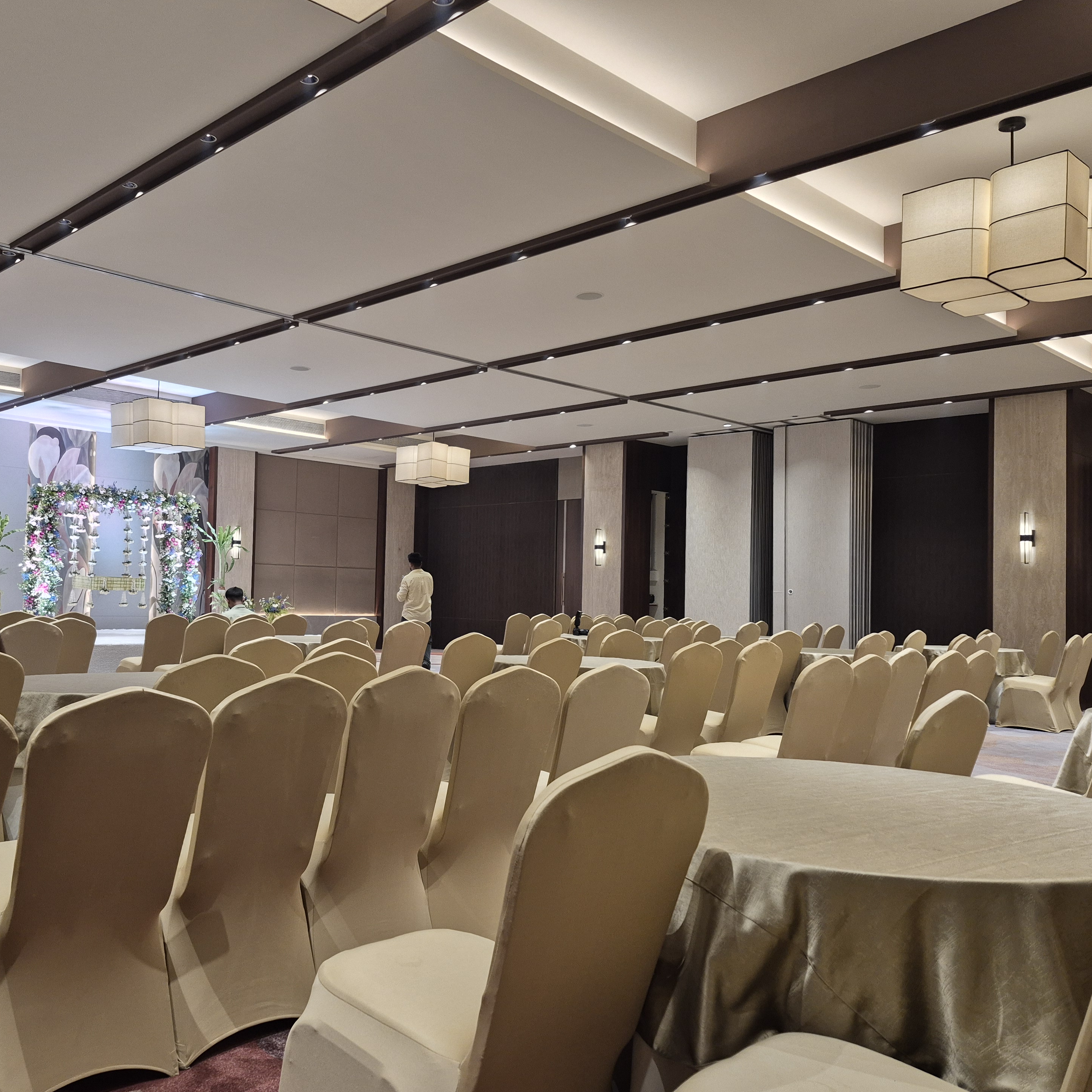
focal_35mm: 28
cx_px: 434
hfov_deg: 56.8
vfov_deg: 57.3
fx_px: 999
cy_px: 555
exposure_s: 1/100
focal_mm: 5.4
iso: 125
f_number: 1.8
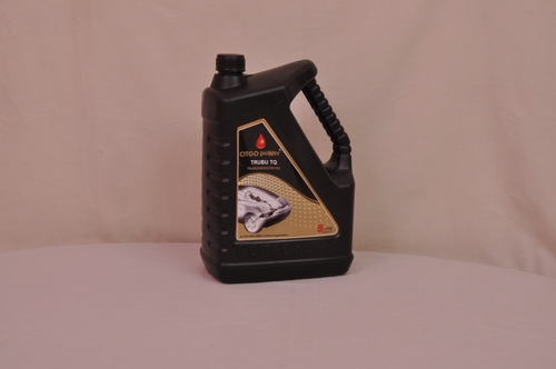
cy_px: 184
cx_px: 278
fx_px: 972
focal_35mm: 63
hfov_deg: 31.9
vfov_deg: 21.5
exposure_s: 1/200
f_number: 32
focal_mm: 42
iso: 400
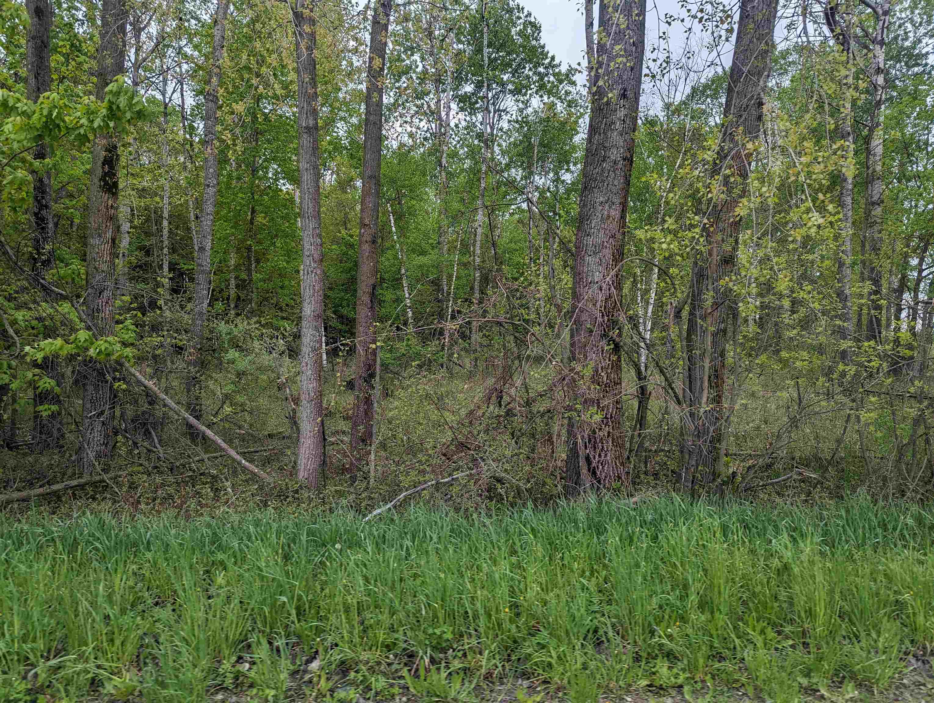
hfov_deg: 71.5
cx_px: 467
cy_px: 352
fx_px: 648
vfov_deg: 56.9
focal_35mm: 24
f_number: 1.85
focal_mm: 6.81
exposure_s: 1/409
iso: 43
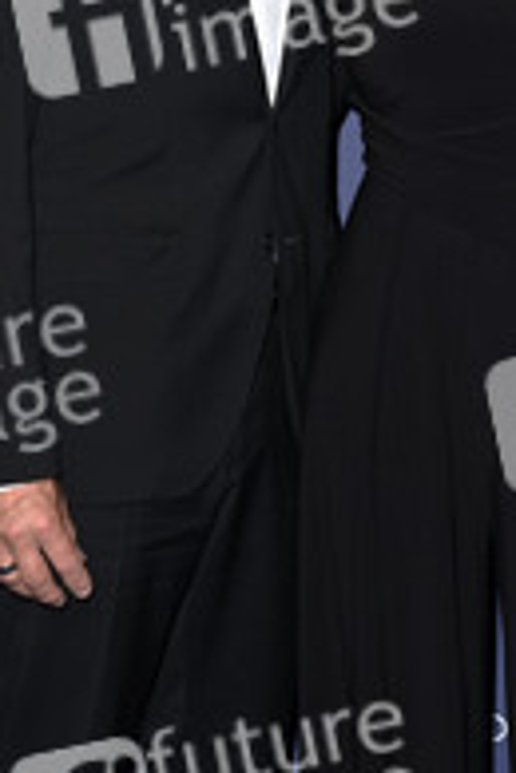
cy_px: 202
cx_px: 329
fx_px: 2730
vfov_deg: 16.1
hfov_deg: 10.8
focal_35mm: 127
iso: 640
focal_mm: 62
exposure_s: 1/250
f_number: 5.6
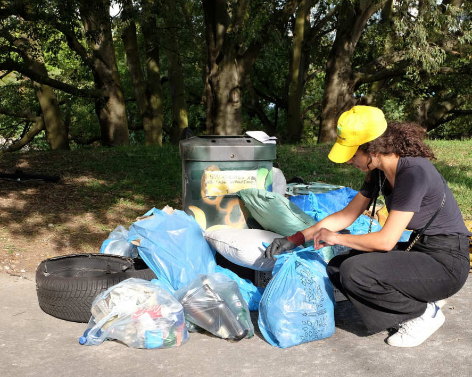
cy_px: 191
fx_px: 782
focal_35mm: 56
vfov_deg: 27.1
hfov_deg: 33.5
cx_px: 278
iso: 400
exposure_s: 1/180
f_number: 8
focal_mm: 32.5
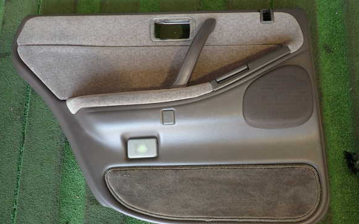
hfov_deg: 68.4
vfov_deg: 46.0
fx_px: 264
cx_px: 177
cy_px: 112
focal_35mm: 27
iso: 200
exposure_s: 1/40
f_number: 2
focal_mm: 4.5
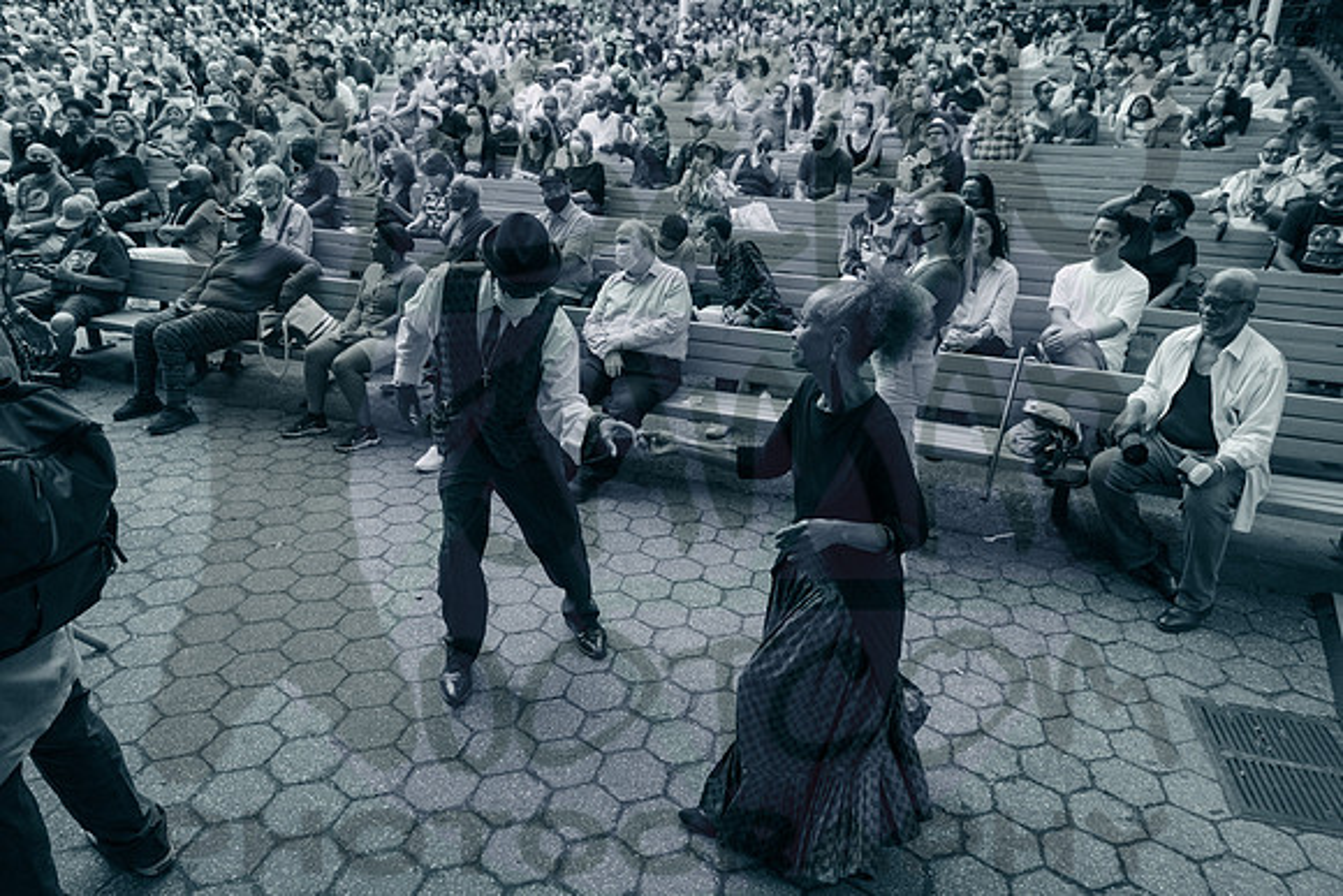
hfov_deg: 73.7
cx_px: 672
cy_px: 448
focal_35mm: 24
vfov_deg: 53.2
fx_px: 896
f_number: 5
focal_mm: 24
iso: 2500
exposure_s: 1/200
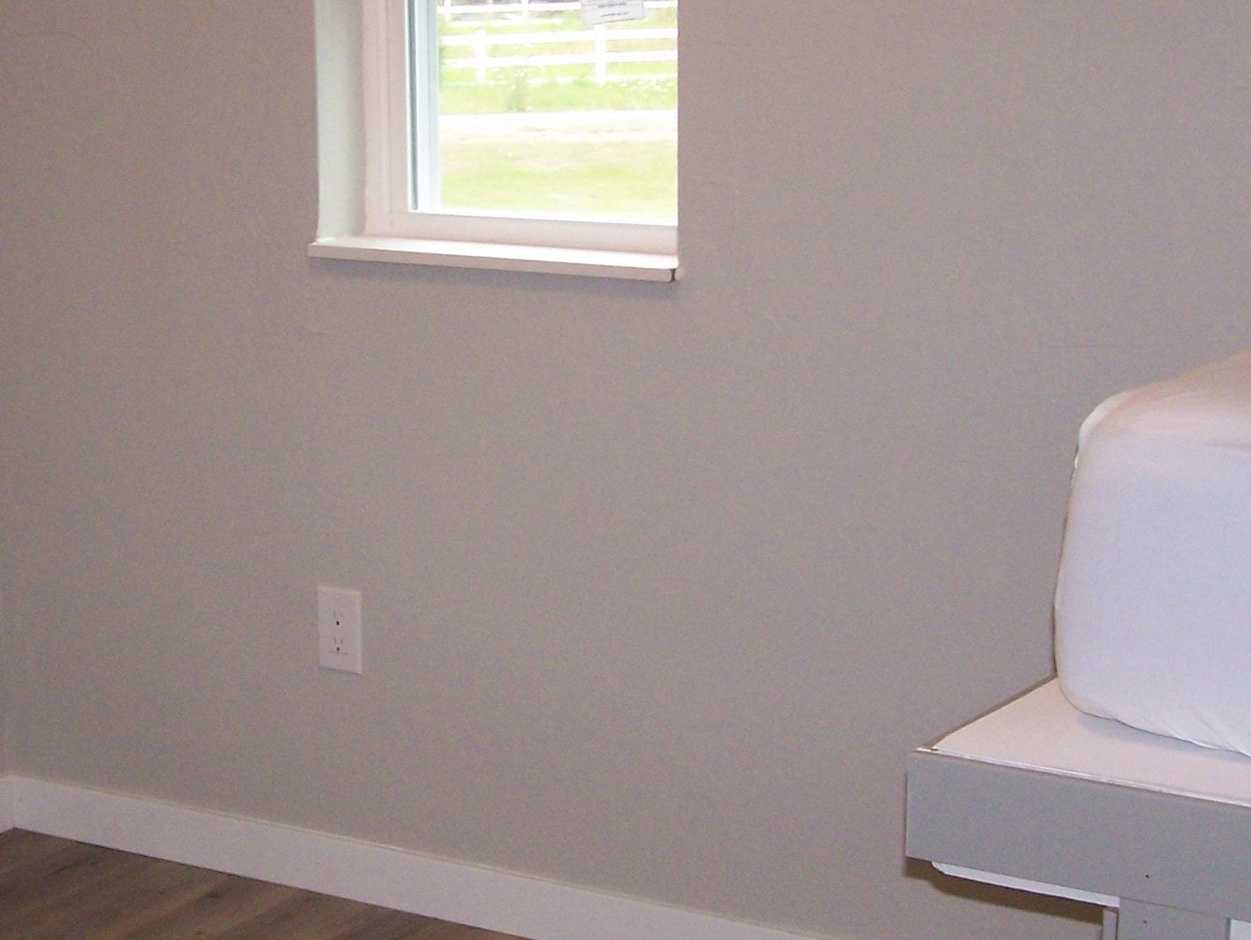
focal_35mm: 76
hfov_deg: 25.6
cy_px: 474
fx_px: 2748
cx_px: 459
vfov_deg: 19.4
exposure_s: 1/60
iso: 160
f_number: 2.8
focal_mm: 6.3
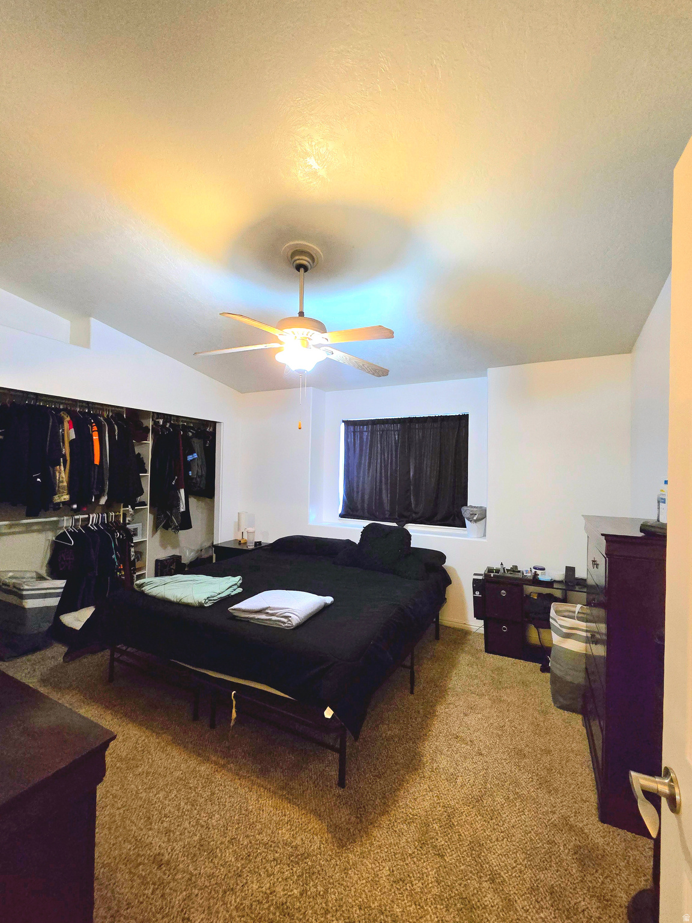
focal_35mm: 13
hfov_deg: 89.9
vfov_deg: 106.2
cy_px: 462
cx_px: 346
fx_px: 347
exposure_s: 1/60.2
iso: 1250
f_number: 2.2
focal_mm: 2.2
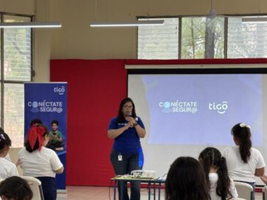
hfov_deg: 23.0
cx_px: 132
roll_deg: -0.9
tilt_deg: -3.2
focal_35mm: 85
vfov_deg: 17.3
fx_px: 655
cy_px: 135
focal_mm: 5.96
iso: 50
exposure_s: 1/60
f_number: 1.6
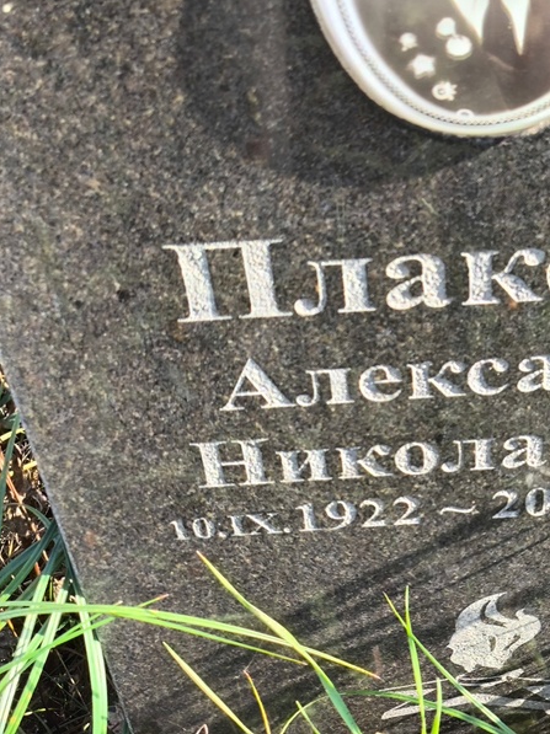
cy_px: 366
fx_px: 1421
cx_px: 490
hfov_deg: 21.4
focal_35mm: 67
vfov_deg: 29.0
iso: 50
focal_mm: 4.71
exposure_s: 1/201
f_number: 1.7
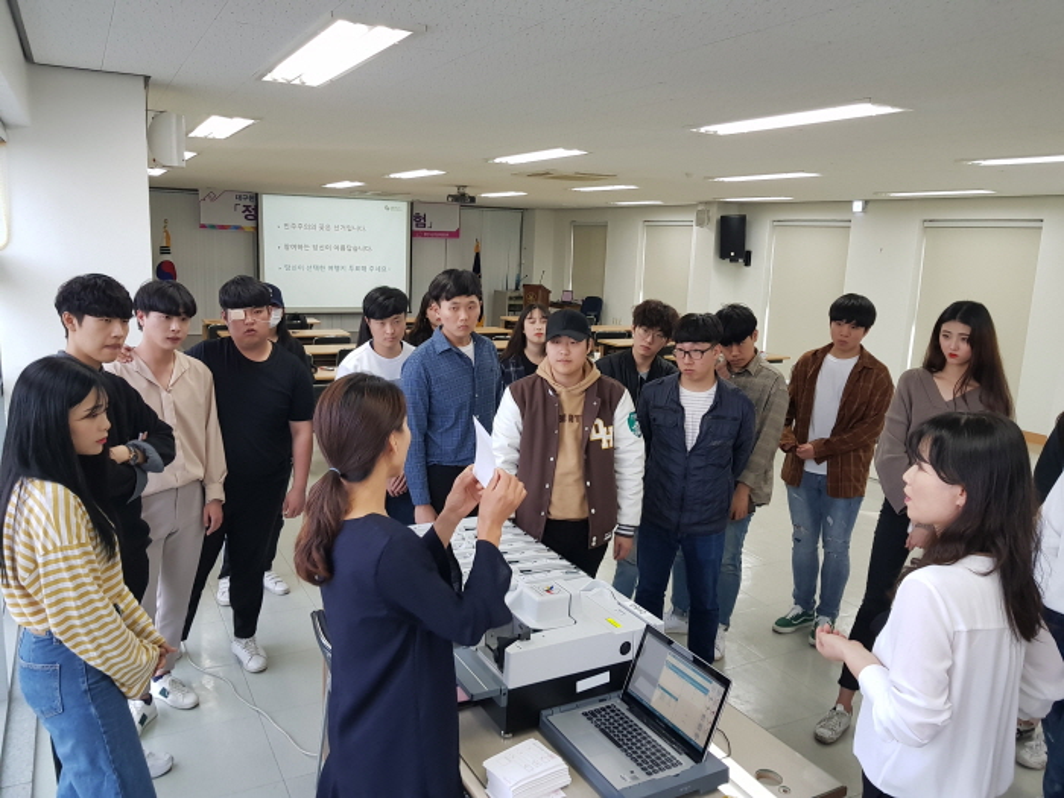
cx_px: 532
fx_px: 799
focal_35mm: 26
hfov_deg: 67.3
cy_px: 399
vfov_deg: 53.1
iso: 100
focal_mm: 4.2
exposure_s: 1/60
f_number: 1.7
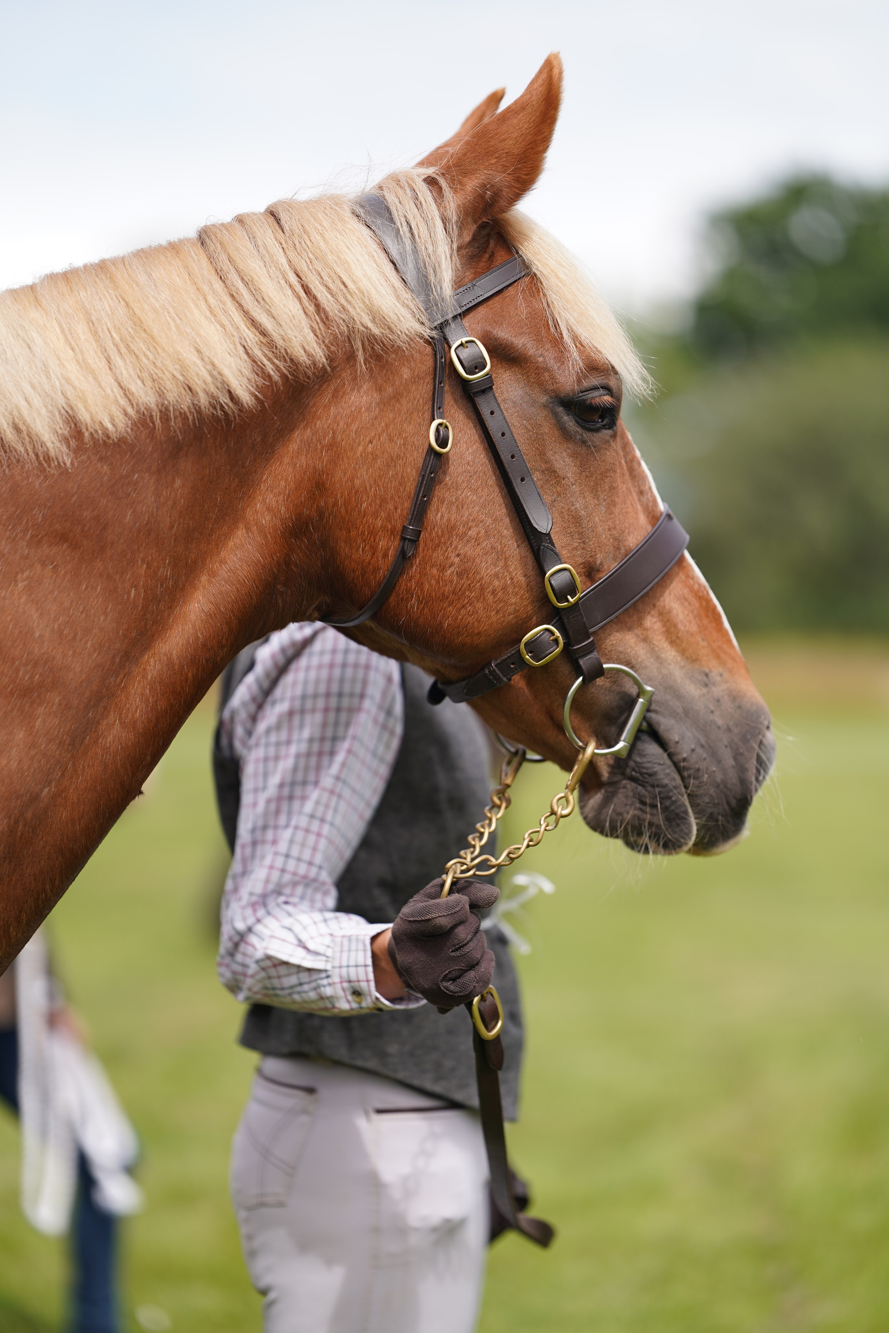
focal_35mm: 85
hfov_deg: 16.1
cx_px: 444
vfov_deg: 23.9
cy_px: 666
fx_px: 3148
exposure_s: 1/800
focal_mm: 85
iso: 100
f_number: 1.4
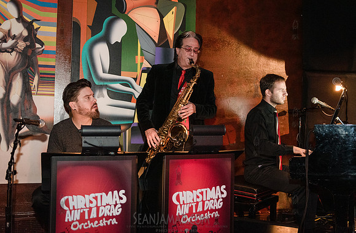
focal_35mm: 42
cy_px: 108
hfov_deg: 46.1
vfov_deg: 31.2
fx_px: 418
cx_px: 188
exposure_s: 1/200
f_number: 2.8
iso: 4000
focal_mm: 40
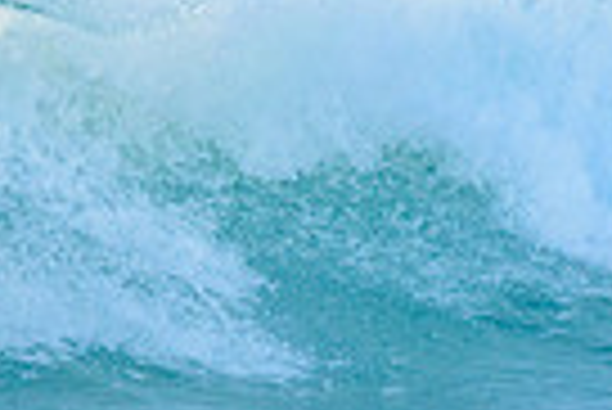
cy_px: 200
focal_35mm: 2130
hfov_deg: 1.0
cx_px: -572
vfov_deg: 0.6
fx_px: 36248
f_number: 5.6
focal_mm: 500
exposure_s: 1/2000
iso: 800
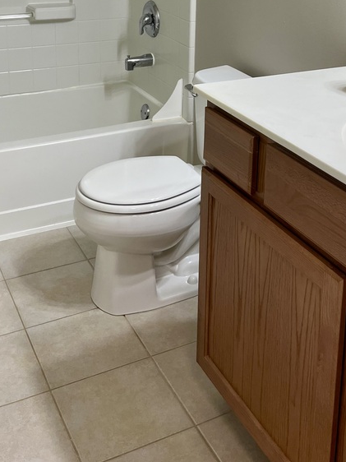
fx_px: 667
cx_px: 238
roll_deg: -2.5
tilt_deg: -14.9
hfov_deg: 28.8
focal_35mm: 50
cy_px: 38
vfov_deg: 35.7
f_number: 1.6
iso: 80
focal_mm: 5.1
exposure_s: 1/120
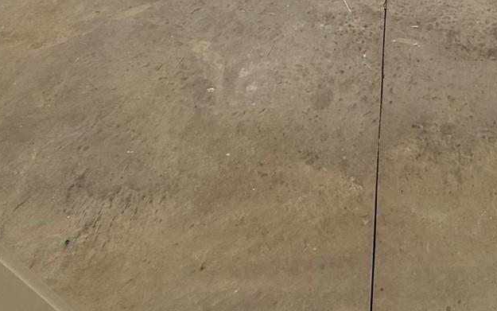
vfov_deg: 27.8
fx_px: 515
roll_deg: -2.9
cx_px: 436
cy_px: -96
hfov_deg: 47.0
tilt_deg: -36.0
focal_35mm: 38
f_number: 2.2
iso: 50
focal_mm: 2.22
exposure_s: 1/181
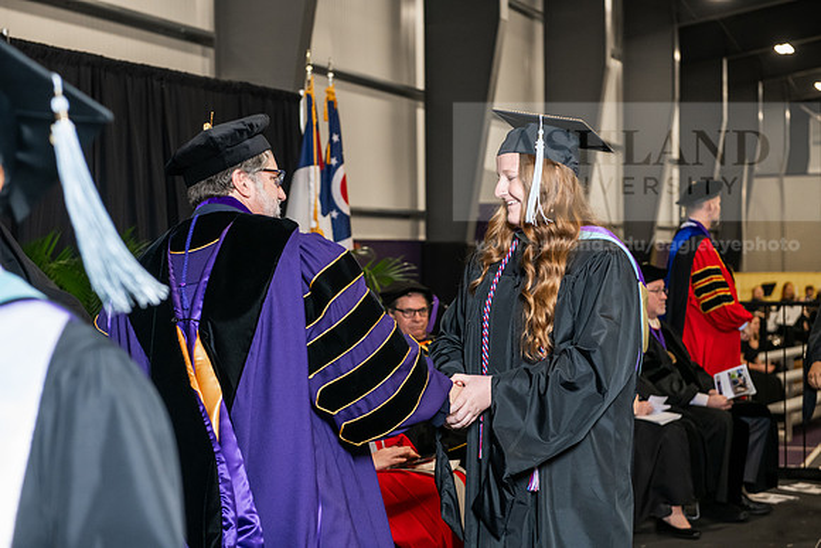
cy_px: 274
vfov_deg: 20.6
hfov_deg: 30.5
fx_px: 1505
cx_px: 410
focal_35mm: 66
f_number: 5
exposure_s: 1/200
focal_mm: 66
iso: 2000
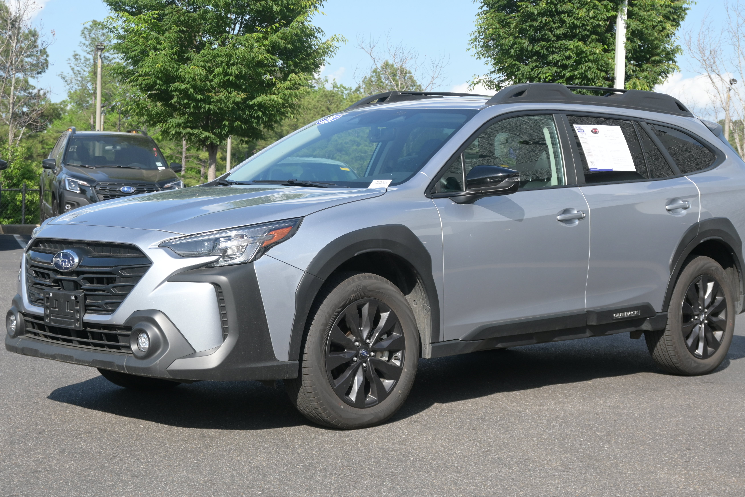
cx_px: 393
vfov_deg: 21.7
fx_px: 1294
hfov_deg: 32.1
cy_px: 253
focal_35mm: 63
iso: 200
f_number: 5.6
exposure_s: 1/640
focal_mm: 39
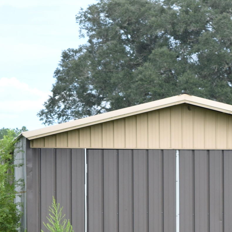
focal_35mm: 267
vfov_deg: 6.5
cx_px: 304
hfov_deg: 6.5
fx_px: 2022
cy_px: 292
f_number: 9
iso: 200
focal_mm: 55
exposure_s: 1/320
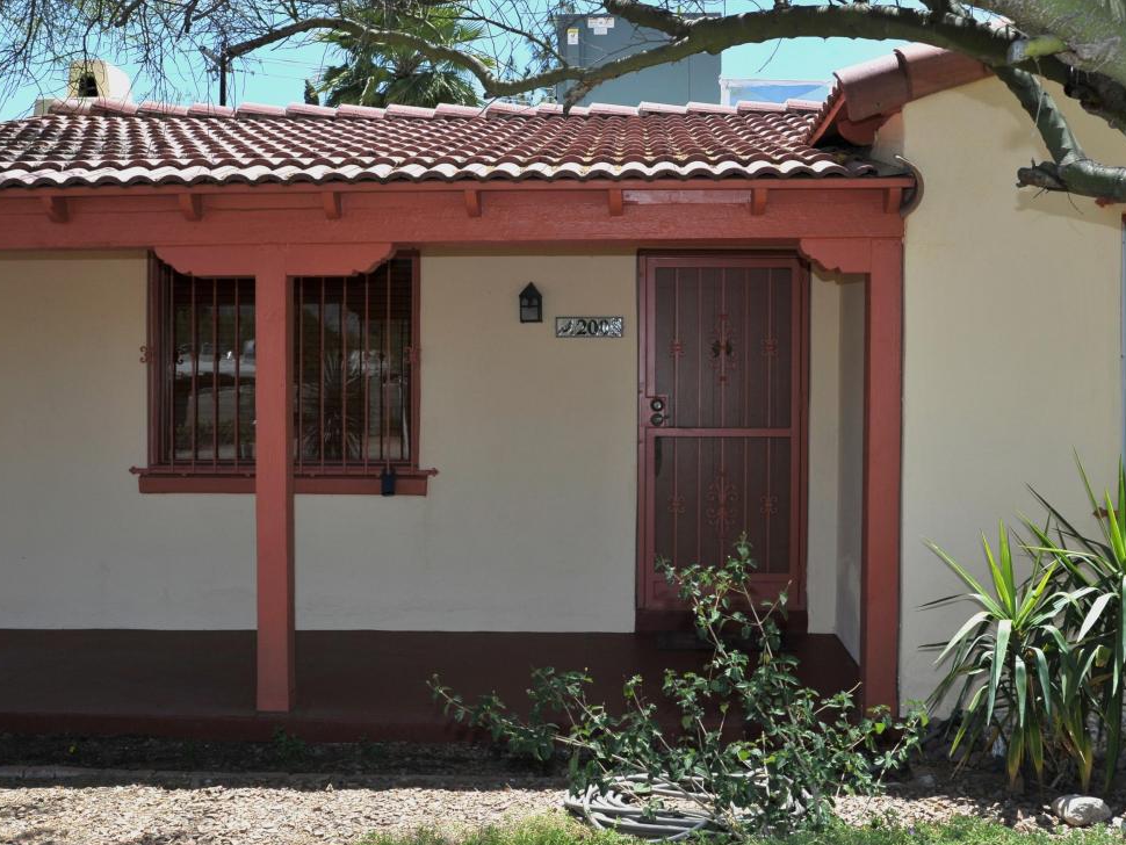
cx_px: 604
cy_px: 407
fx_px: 1301
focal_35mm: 40
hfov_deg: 46.8
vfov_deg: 36.0
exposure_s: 1/320
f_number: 11
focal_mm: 35
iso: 250
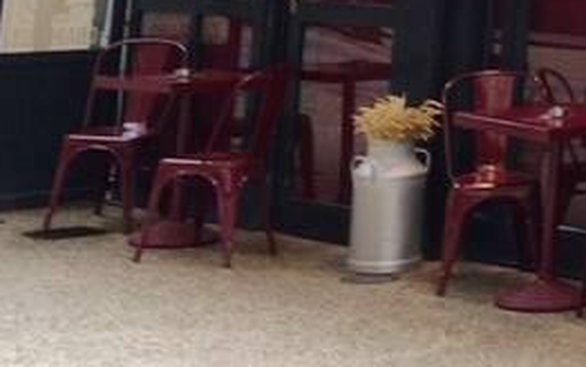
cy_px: -385
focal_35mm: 120
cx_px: 1053
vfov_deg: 10.1
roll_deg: -1.5
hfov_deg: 15.1
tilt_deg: +9.1
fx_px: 1917
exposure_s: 1/33
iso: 40
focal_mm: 4.15
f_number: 2.2
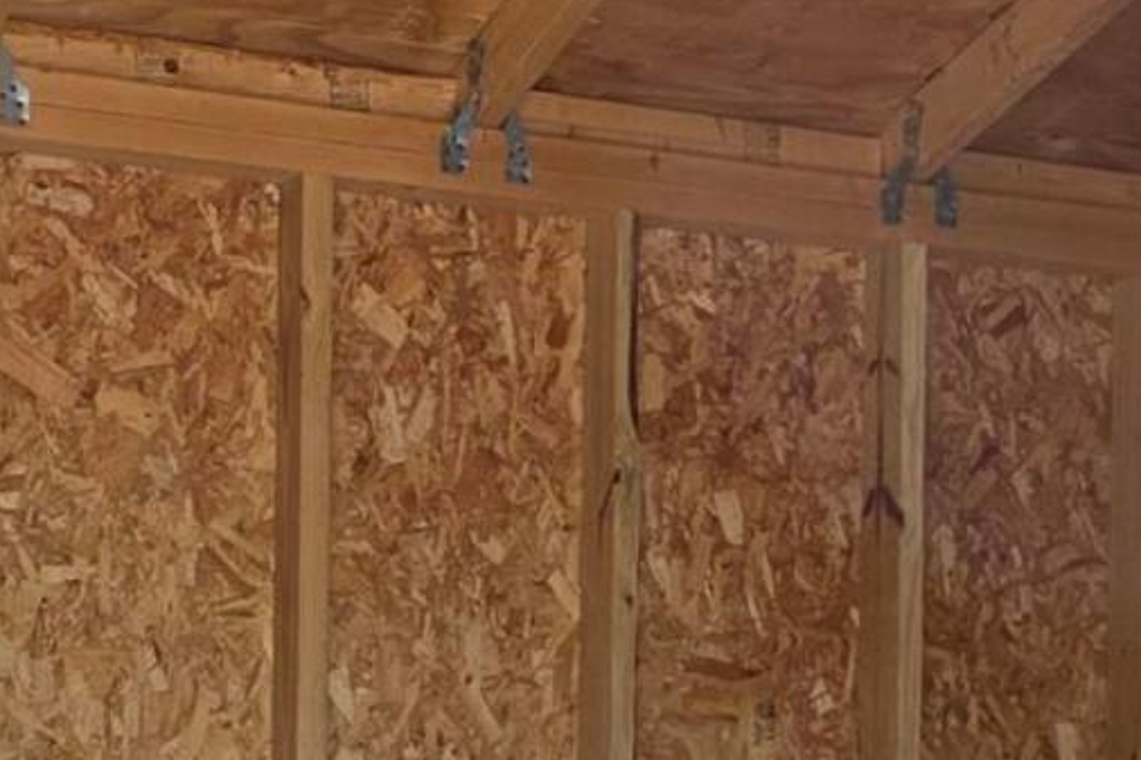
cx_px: 534
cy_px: 742
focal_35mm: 77
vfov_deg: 17.3
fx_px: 2440
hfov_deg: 26.3
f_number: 1.9
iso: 40
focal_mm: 2.2
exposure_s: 1/267
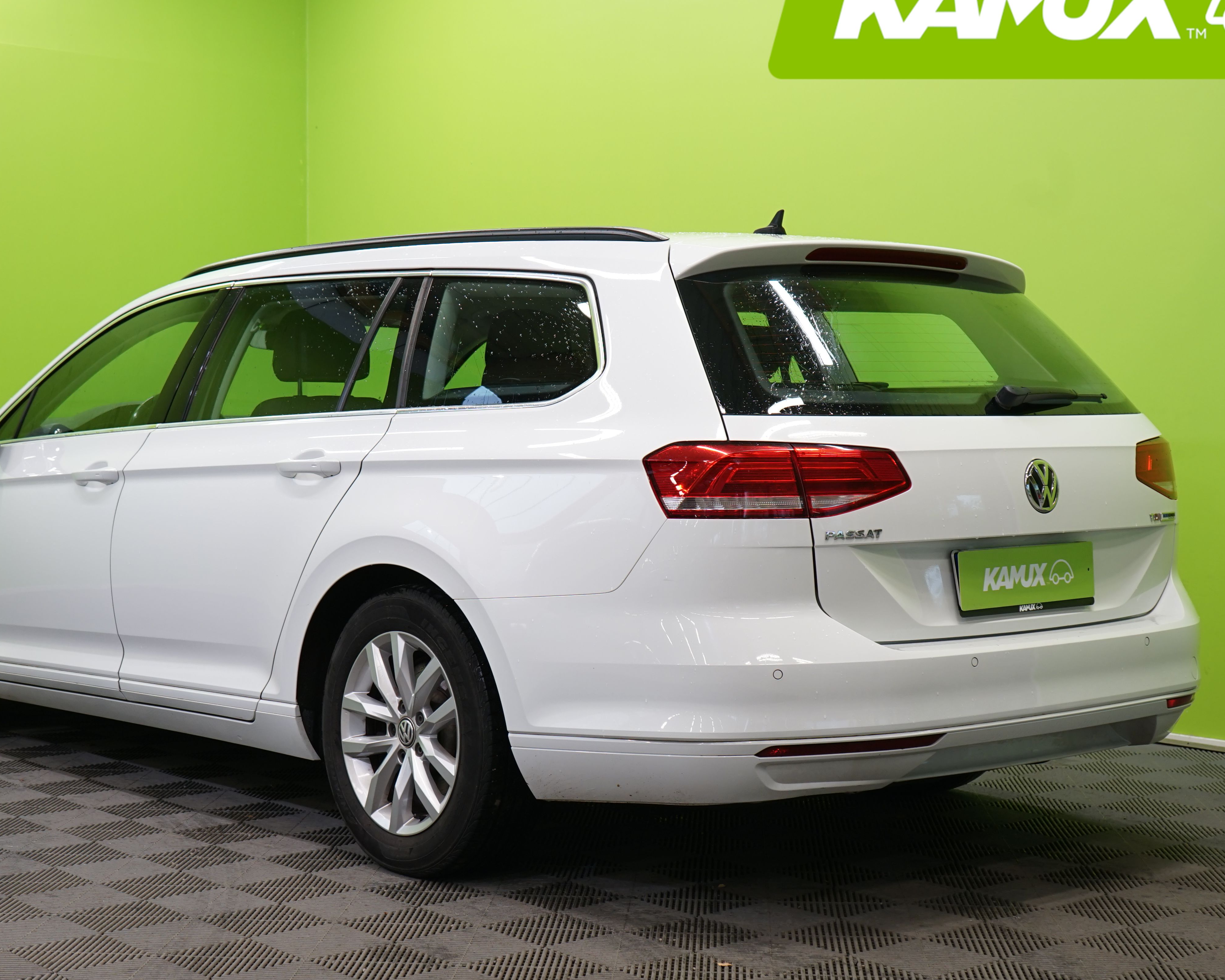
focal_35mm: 55
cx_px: 539
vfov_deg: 27.6
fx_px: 1994
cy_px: 476
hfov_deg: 34.1
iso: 400
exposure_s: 1/25
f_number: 5.6
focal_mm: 39
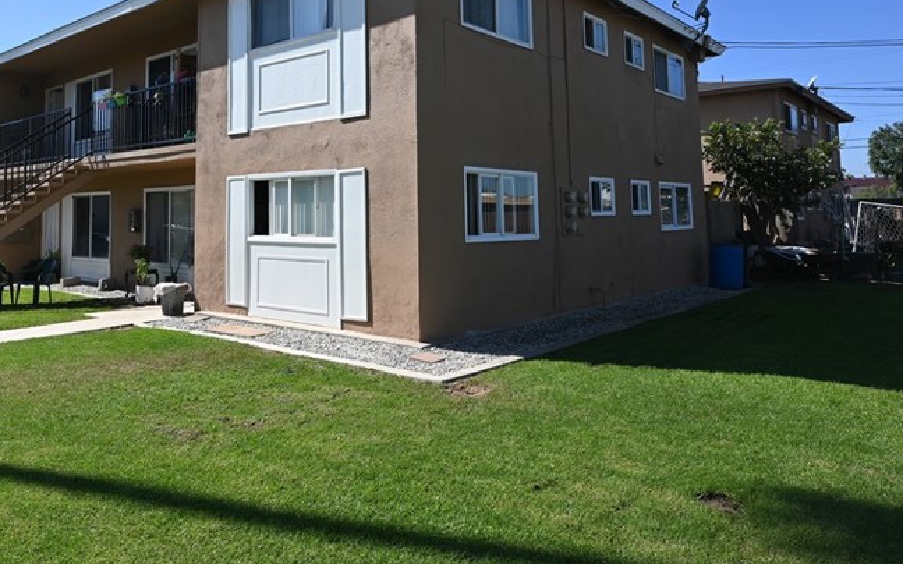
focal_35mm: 29
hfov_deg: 63.6
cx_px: 330
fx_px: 714
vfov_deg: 42.0
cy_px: 150
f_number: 7.1
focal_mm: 12
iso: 100
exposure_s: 1/400
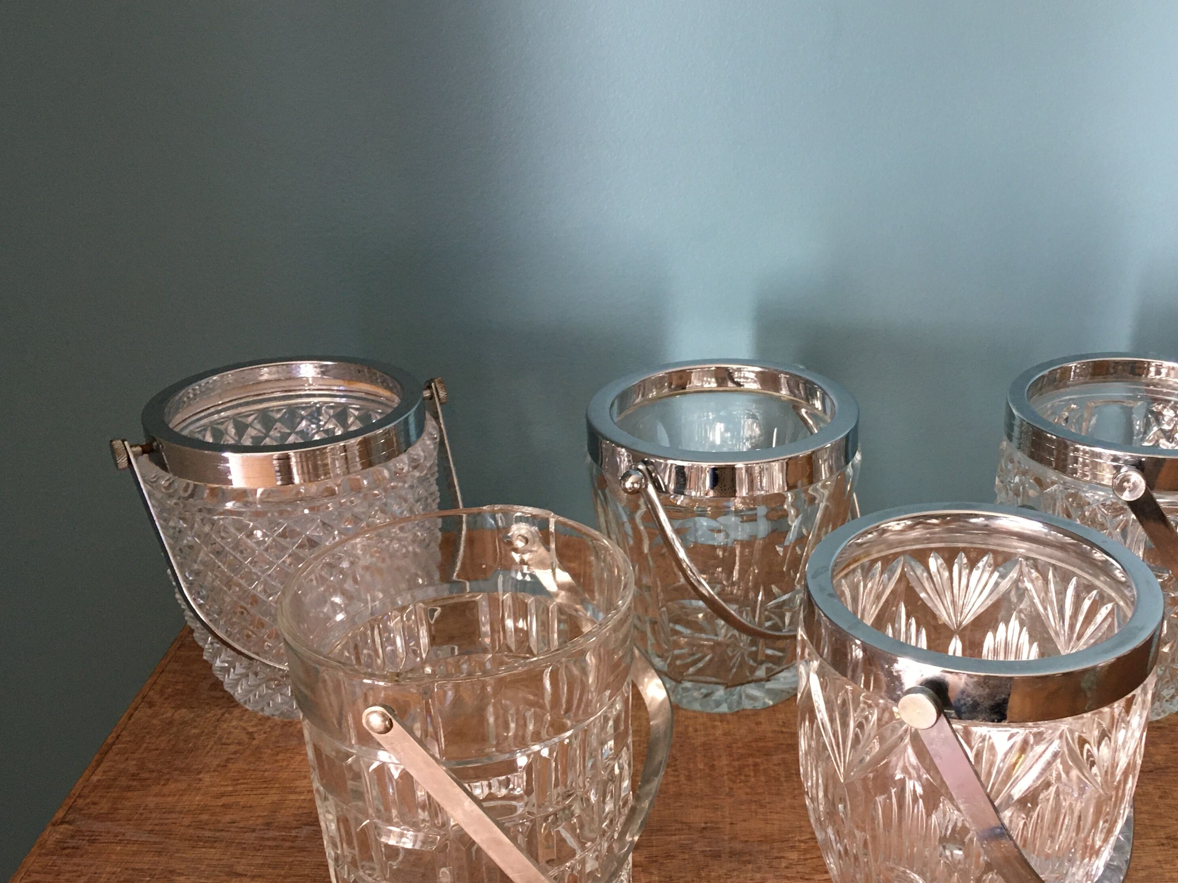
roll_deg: -0.4
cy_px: 520
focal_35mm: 40
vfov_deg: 35.9
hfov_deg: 46.4
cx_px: 729
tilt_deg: -26.1
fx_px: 1361
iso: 125
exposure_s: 1/33
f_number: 2.2
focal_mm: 4.15
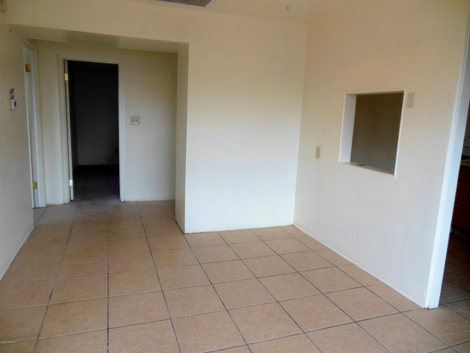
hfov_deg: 69.4
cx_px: 235
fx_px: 339
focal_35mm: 25
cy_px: 176
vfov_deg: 54.9
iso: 125
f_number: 3.2
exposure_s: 1/100
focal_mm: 4.5
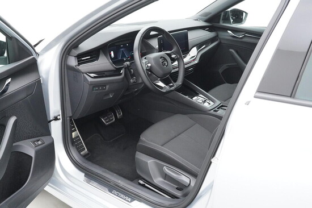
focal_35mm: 36
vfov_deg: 36.8
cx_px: 156
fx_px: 312
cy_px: 104
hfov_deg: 53.2
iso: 3200
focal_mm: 24
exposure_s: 1/125
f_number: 6.3
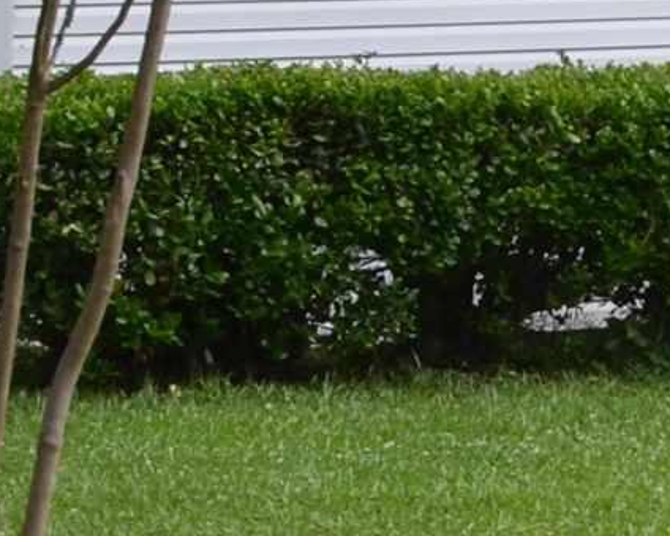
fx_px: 4441
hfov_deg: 7.7
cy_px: -449
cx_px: 1876
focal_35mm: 224
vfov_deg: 6.7
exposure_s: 1/200
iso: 200
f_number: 7.1
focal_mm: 22
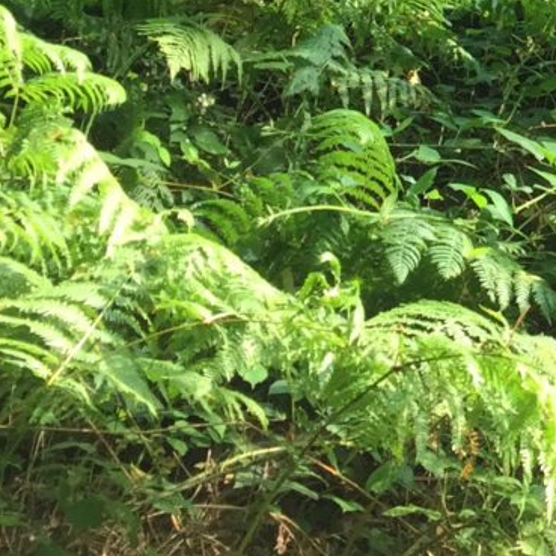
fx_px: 2272
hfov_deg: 12.8
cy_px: -338
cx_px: 975
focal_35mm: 125
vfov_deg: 13.0
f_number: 2.2
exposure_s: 1/100
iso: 40
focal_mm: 4.15
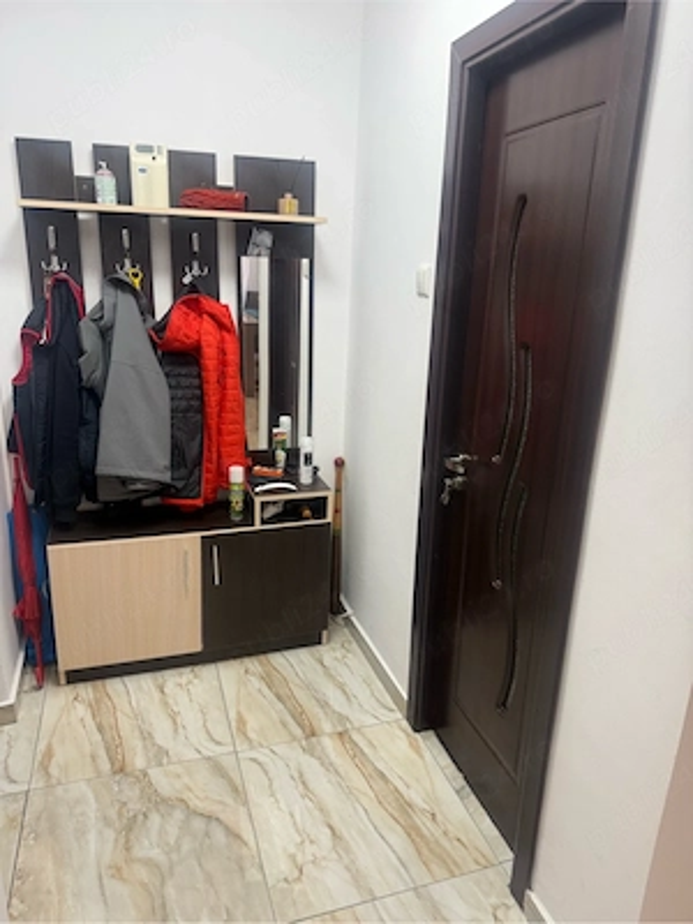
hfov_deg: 56.8
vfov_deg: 71.6
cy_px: 462
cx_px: 346
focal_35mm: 24
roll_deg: -2.4
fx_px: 641
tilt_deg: -15.5
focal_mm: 6.76
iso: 125
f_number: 1.78
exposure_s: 1/100
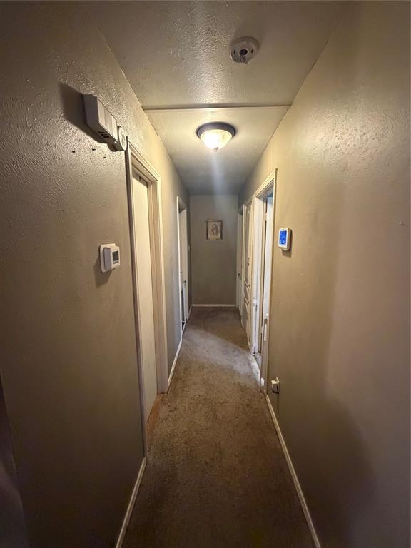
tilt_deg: -10.5
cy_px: 274
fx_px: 222
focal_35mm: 14
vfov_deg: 102.1
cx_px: 206
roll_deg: +2.8
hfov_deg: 85.7
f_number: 2.2
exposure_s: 1/60
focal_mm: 2.22
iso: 1000
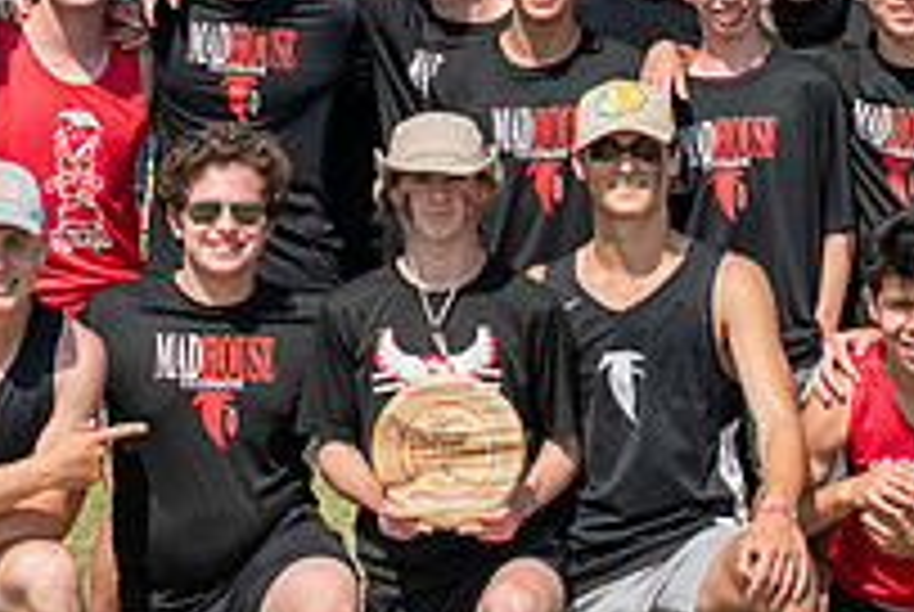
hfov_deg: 13.6
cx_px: 420
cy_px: -13
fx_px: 3839
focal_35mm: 151
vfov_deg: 9.1
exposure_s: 1/1000
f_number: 5.6
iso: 200
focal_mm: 40
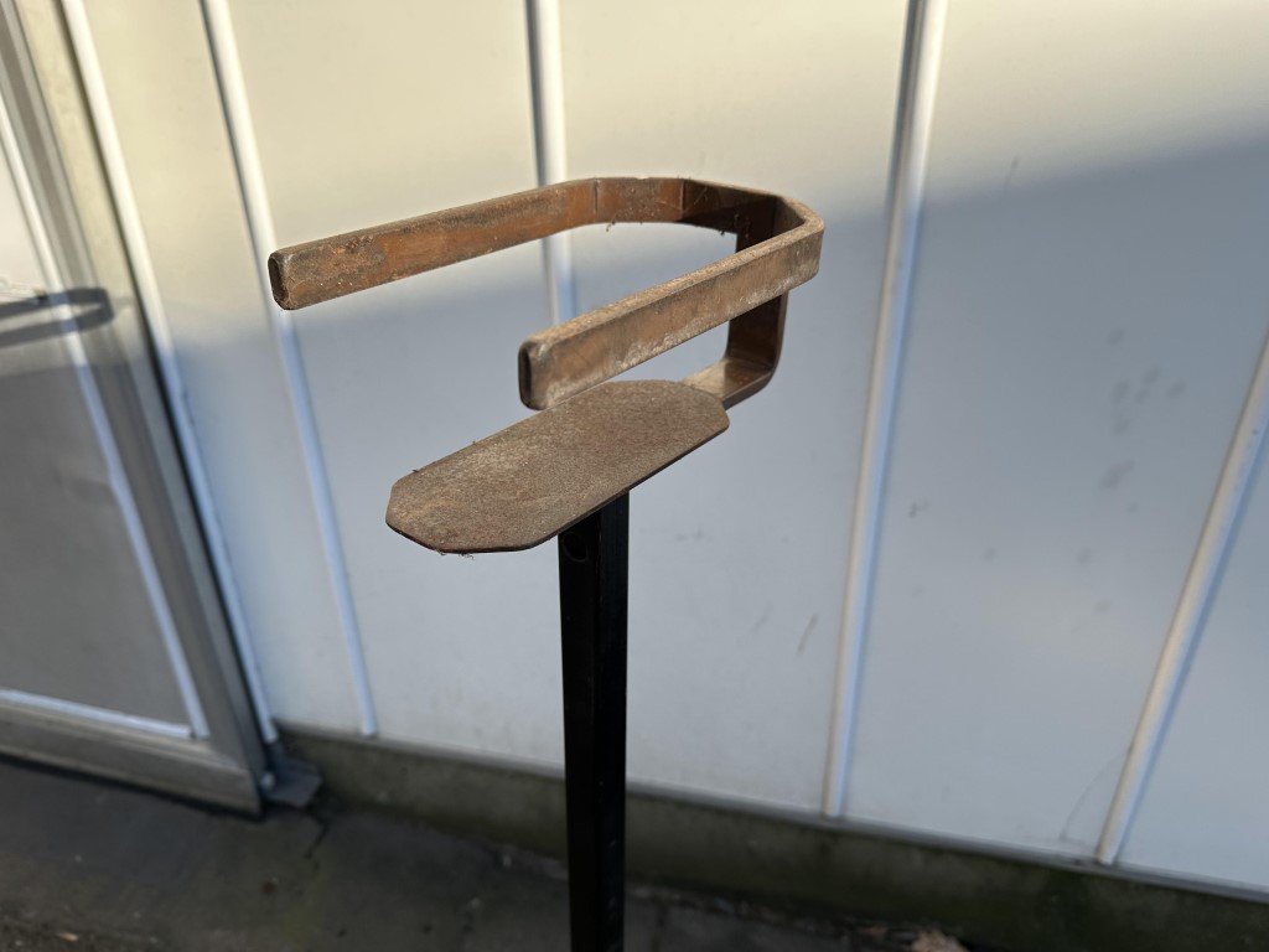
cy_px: 476
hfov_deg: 71.6
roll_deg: +0.9
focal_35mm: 24
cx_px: 634
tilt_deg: -29.8
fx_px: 880
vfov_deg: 56.8
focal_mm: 6.86
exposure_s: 1/2410
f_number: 1.78
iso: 80
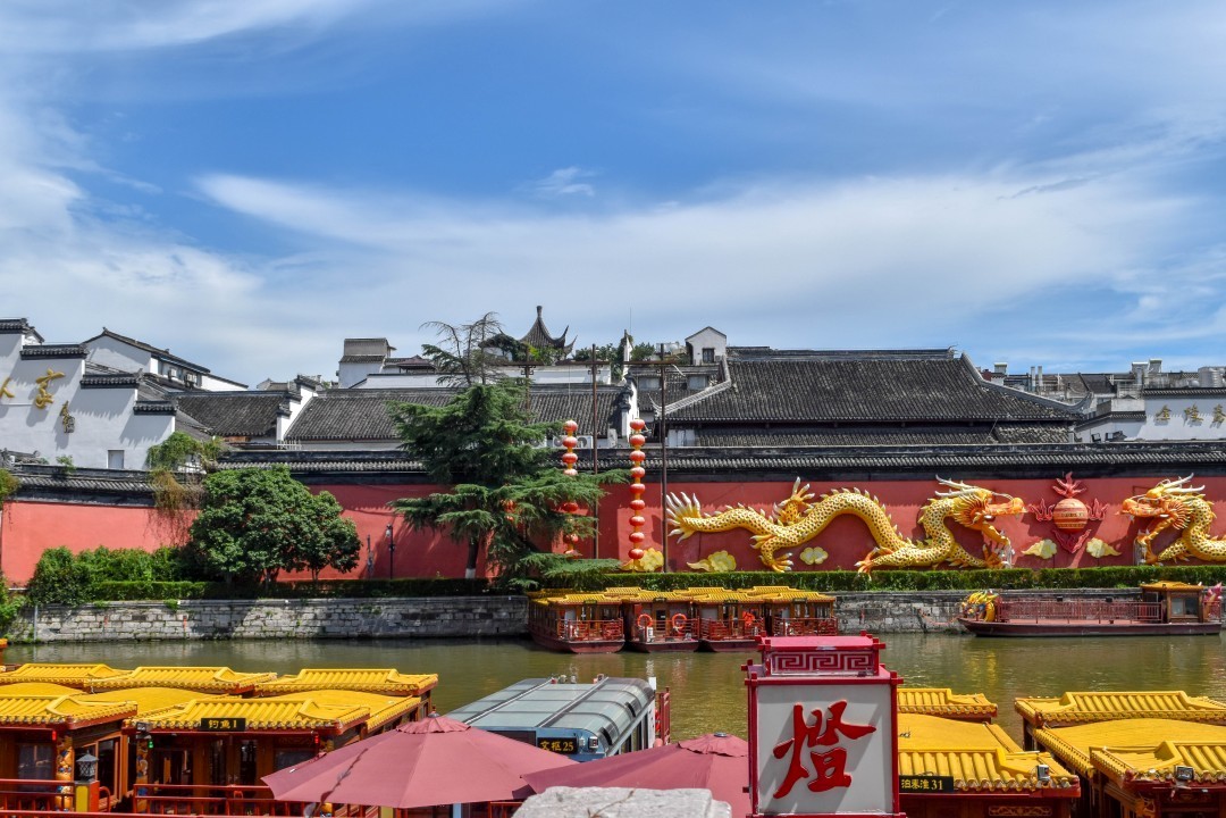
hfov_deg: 51.3
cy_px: 409
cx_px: 613
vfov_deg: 35.5
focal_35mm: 38
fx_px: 1277
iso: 400
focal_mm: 25
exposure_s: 1/2000
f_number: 8
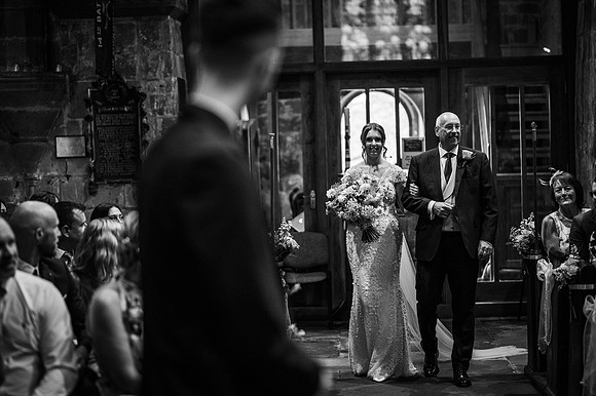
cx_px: 298
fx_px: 1406
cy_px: 198
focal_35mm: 85
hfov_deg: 23.9
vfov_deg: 16.1
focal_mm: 85
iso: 450
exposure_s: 1/200
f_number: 1.8
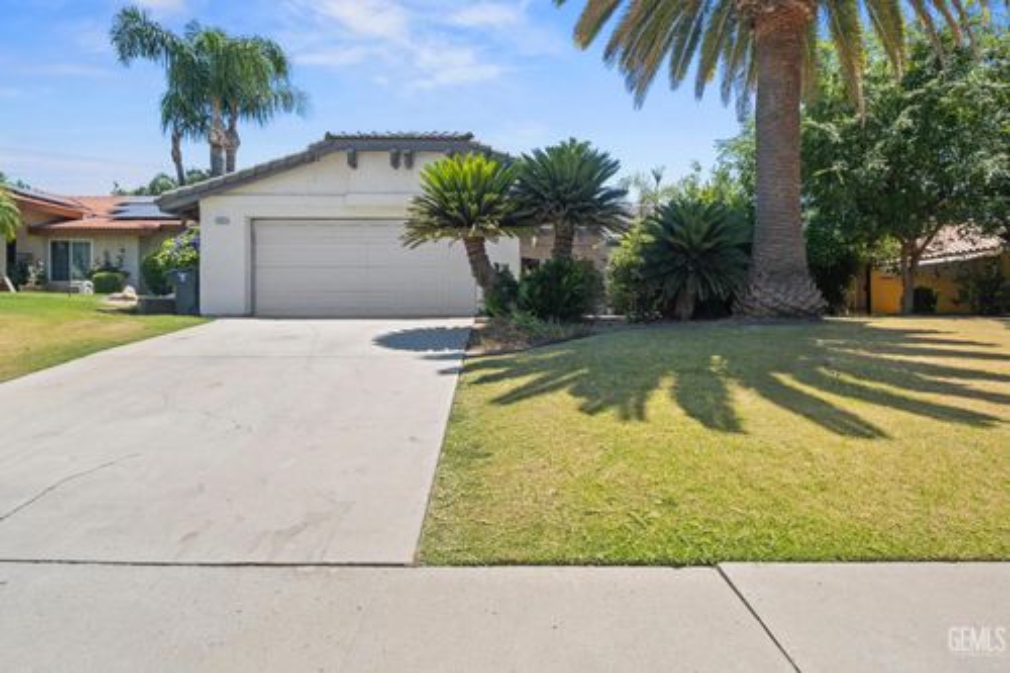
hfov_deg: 81.2
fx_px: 589
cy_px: 336
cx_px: 505
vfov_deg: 59.5
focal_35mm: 21
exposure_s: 1/850
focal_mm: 13.8
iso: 250
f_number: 5.6
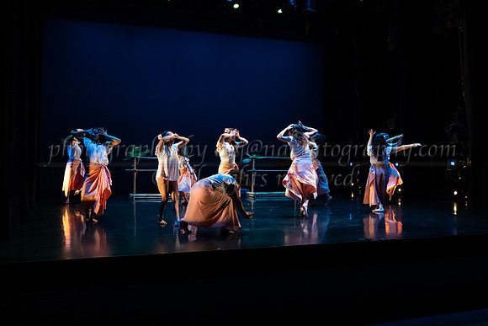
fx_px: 460
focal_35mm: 34
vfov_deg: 39.0
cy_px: 172
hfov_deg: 55.9
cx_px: 250
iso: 4000
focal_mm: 28
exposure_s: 1/400
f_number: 3.2
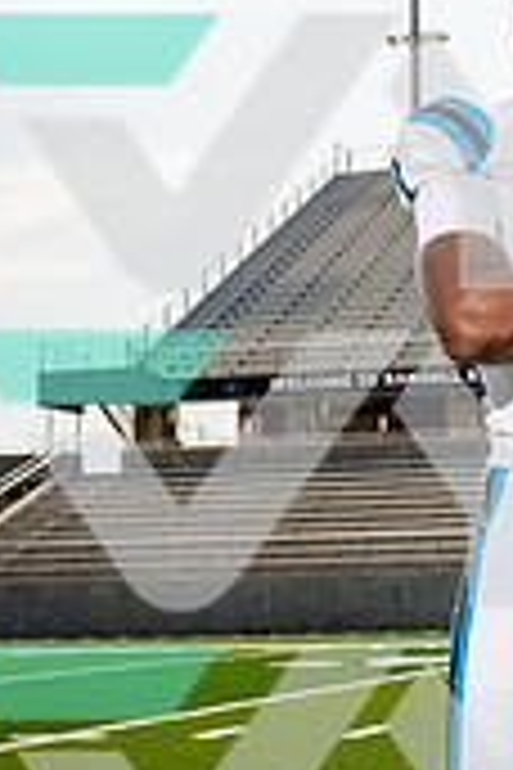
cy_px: 473
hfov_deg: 16.5
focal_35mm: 79
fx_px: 1688
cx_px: 621
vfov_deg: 25.6
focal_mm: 30
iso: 100
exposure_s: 1/250
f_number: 7.1
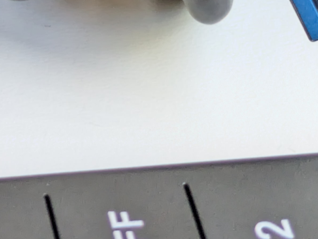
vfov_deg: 7.4
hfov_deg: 9.9
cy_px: -98
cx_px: -47
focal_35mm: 198
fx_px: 1819
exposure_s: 1/50
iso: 495
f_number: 1.89
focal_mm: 5.43
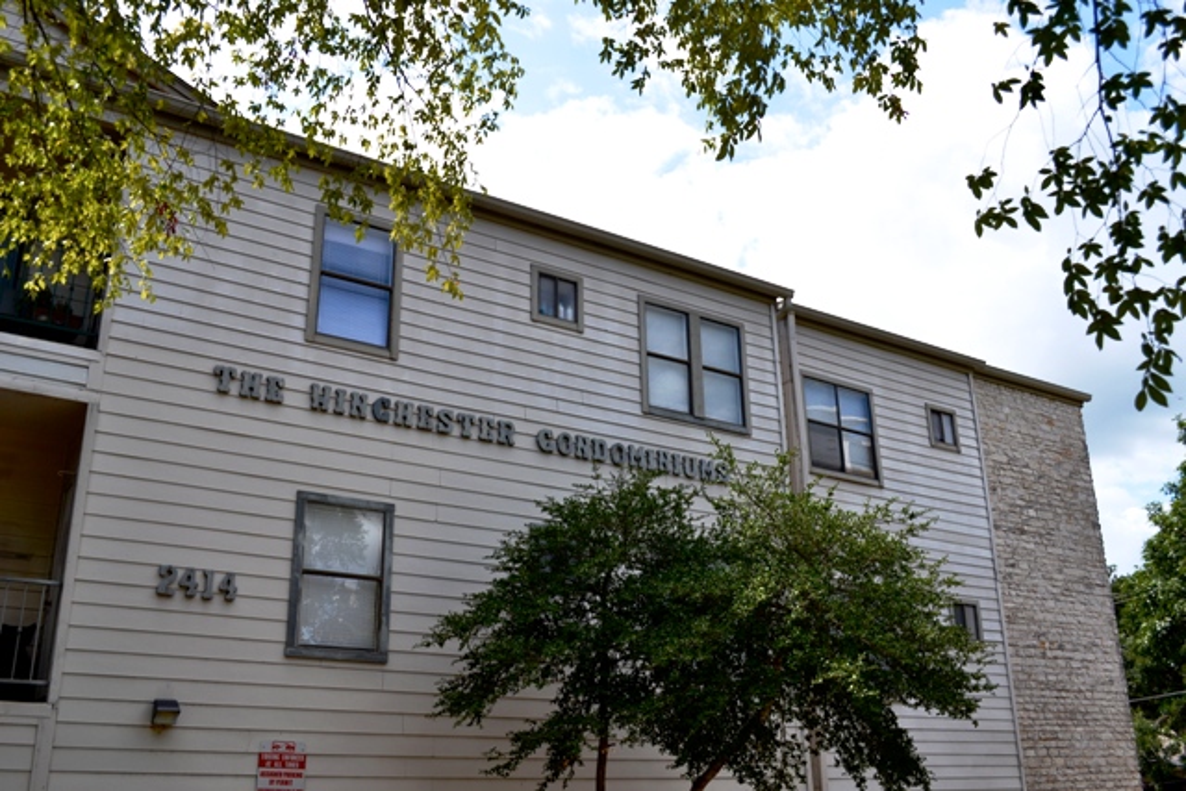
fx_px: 1087
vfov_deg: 40.0
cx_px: 593
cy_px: 396
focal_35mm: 33
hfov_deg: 57.2
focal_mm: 22
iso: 100
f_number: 7.1
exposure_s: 1/250
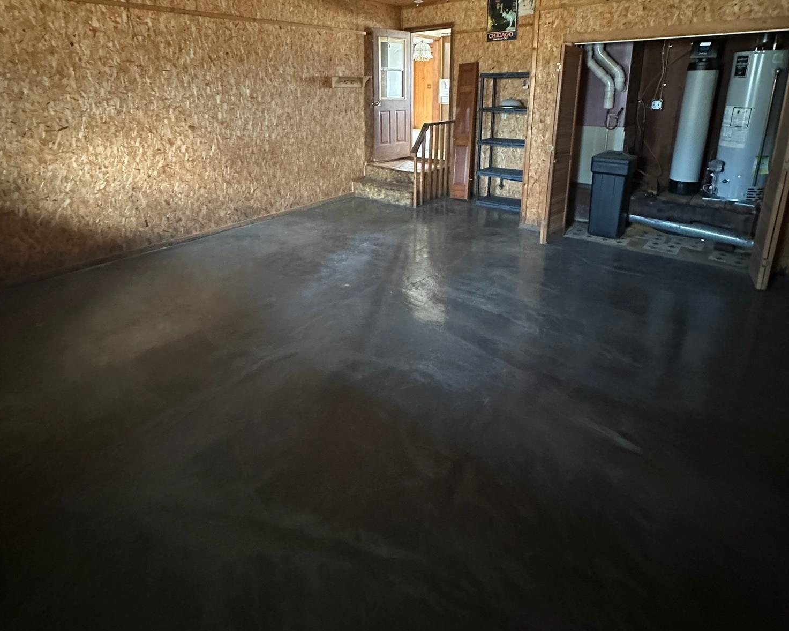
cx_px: 382
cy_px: 197
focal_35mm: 19
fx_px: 444
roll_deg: +0.3
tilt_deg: -12.7
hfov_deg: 83.3
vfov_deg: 68.3
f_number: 2.2
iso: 1250
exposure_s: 1/30
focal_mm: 2.22
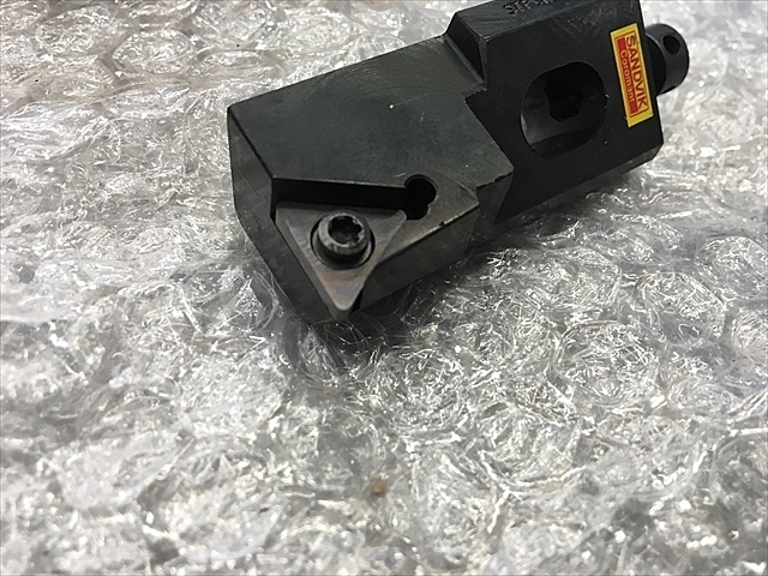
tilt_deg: -54.9
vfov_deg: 48.2
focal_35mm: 29
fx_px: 643
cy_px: 288
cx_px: 384
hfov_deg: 61.7
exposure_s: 1/30
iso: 64
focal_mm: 4.15
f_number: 2.2
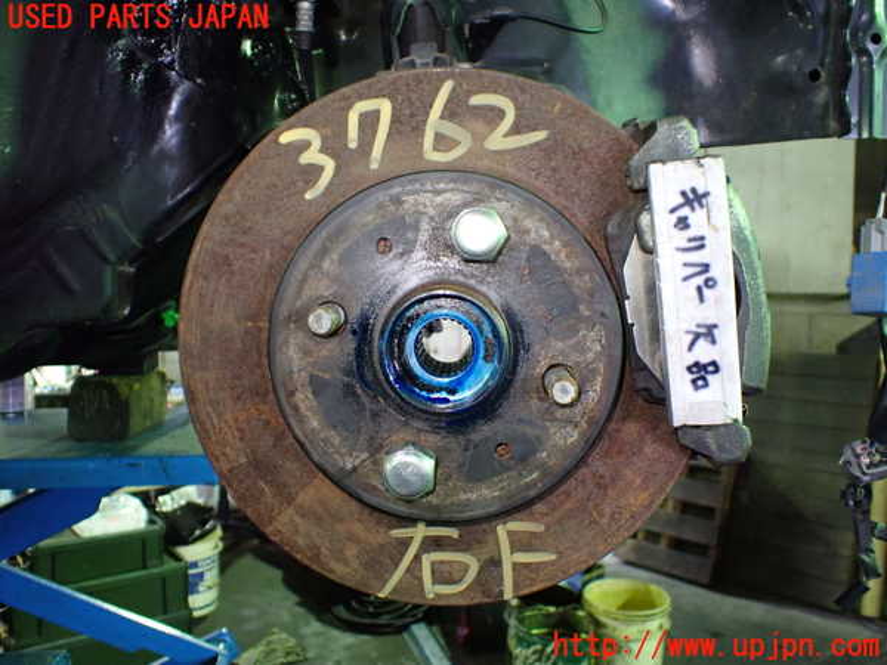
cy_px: 332
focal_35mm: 30
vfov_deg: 46.8
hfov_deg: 60.0
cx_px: 444
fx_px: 769
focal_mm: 5.4
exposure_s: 1/50
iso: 800
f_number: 2.3
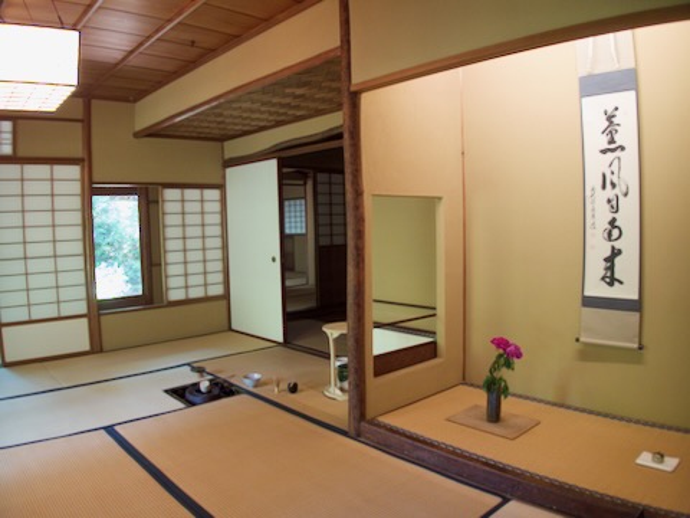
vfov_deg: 54.9
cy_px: 259
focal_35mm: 25
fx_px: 498
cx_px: 345
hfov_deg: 69.4
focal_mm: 4.5
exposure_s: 1/30
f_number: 2
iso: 250
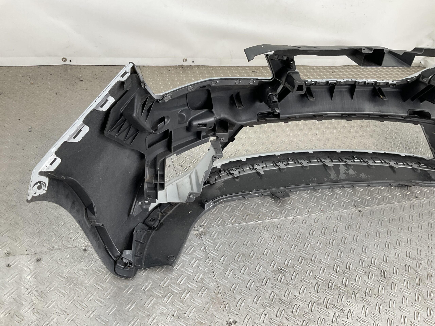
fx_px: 364
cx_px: 218
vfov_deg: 48.2
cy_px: 163
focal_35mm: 29
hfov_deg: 61.7
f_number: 1.8
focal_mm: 3
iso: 20
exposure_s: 1/100
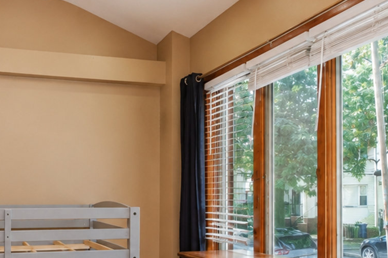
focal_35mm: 38
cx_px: 120
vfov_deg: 34.3
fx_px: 409
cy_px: 194
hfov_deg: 49.5
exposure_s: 1/100
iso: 1250
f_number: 8
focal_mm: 10
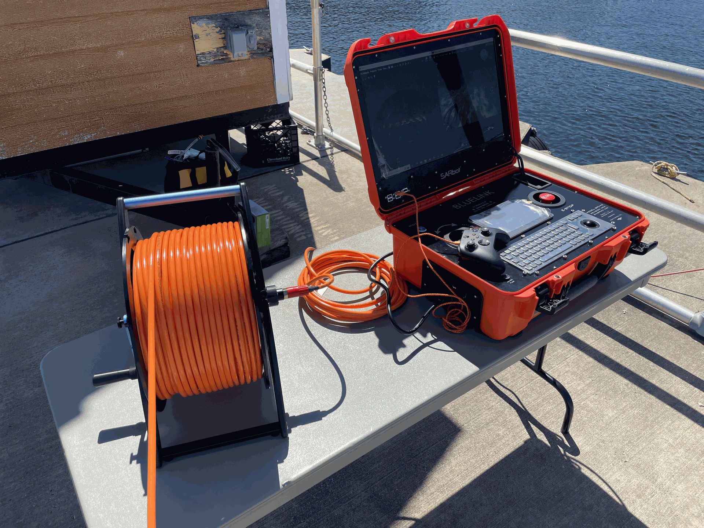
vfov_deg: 53.1
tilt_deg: -32.6
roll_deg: +0.3
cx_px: 352
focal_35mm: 26
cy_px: 264
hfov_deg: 67.3
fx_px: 529
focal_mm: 4.2
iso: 32
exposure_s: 1/3401
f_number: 1.6
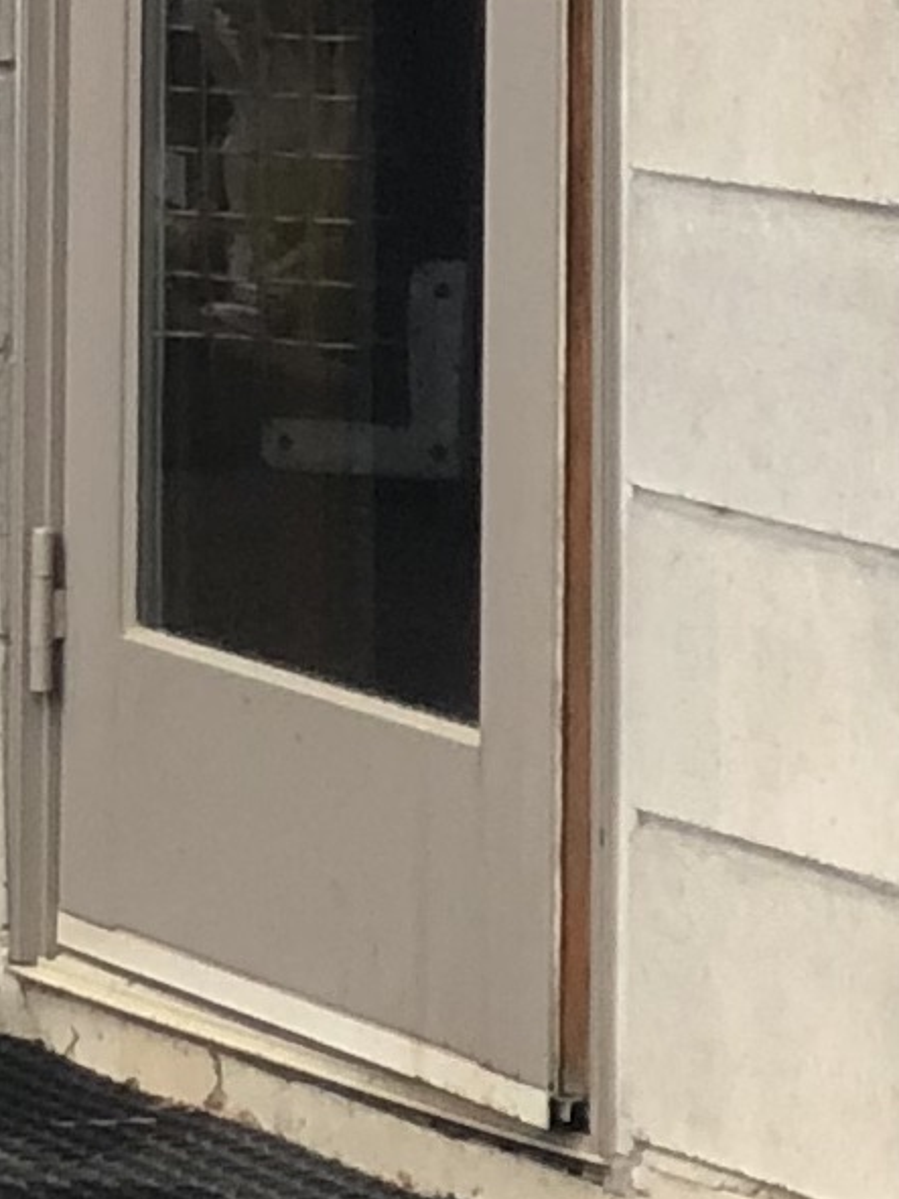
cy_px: -2063
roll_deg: -1.1
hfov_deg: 4.2
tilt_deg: +6.7
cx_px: -704
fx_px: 12297
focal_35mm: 355
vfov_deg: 5.3
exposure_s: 1/60
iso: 20
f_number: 2.4
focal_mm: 6
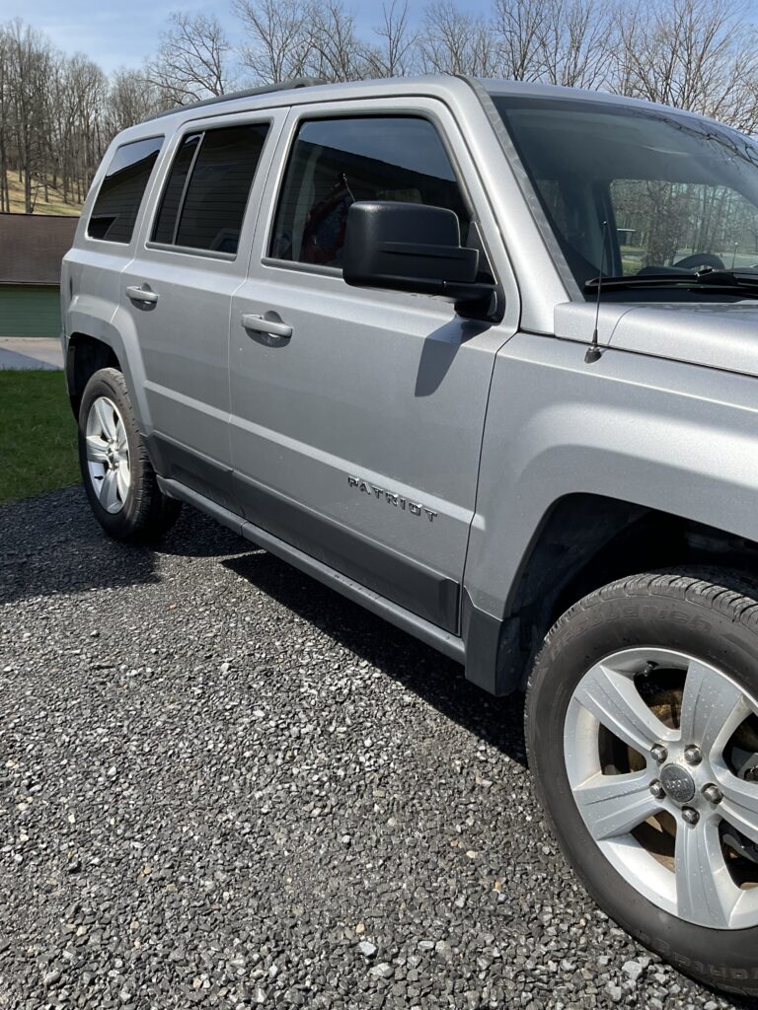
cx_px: 379
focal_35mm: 29
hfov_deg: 48.2
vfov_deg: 61.7
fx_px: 847
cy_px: 505
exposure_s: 1/1195
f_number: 1.8
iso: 16
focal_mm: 3
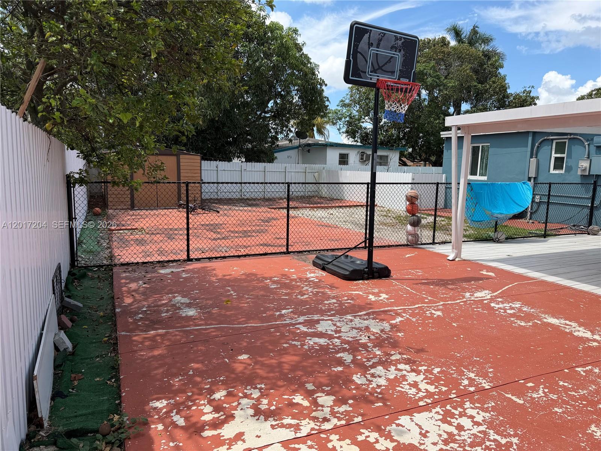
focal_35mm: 24
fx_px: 417
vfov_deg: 56.8
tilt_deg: -8.0
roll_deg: -1.2
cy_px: 226
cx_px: 300
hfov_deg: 71.6
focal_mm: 6.76
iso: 80
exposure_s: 1/3584
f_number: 1.78
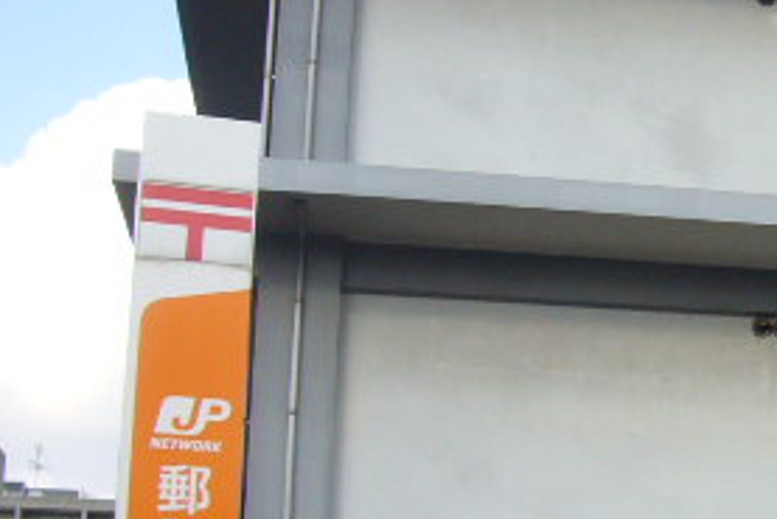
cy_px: 505
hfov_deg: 20.2
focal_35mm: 96
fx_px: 2073
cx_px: 878
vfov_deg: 14.1
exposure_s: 1/160
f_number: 5.6
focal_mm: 4.7
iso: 80
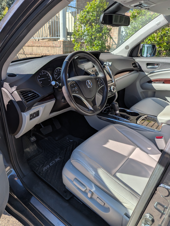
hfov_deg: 56.8
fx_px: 157
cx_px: 85
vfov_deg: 71.6
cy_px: 113
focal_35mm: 24
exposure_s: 1/889
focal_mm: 4.53
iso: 27
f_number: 1.7
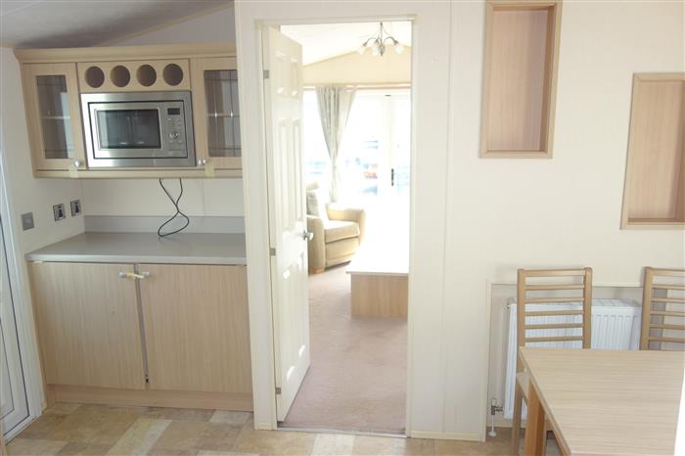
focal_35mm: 28
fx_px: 533
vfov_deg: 46.4
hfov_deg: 65.5
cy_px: 228
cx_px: 342
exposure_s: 1/100
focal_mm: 10.4
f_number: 2.2
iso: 125
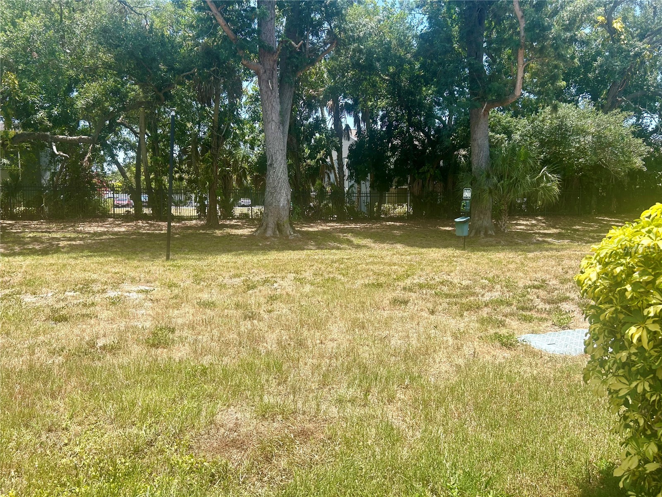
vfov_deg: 53.1
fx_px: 497
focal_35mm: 26
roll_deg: +0.5
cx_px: 331
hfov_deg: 67.3
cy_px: 248
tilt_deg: -6.3
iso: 50
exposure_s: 1/2353
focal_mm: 5.7
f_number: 1.5
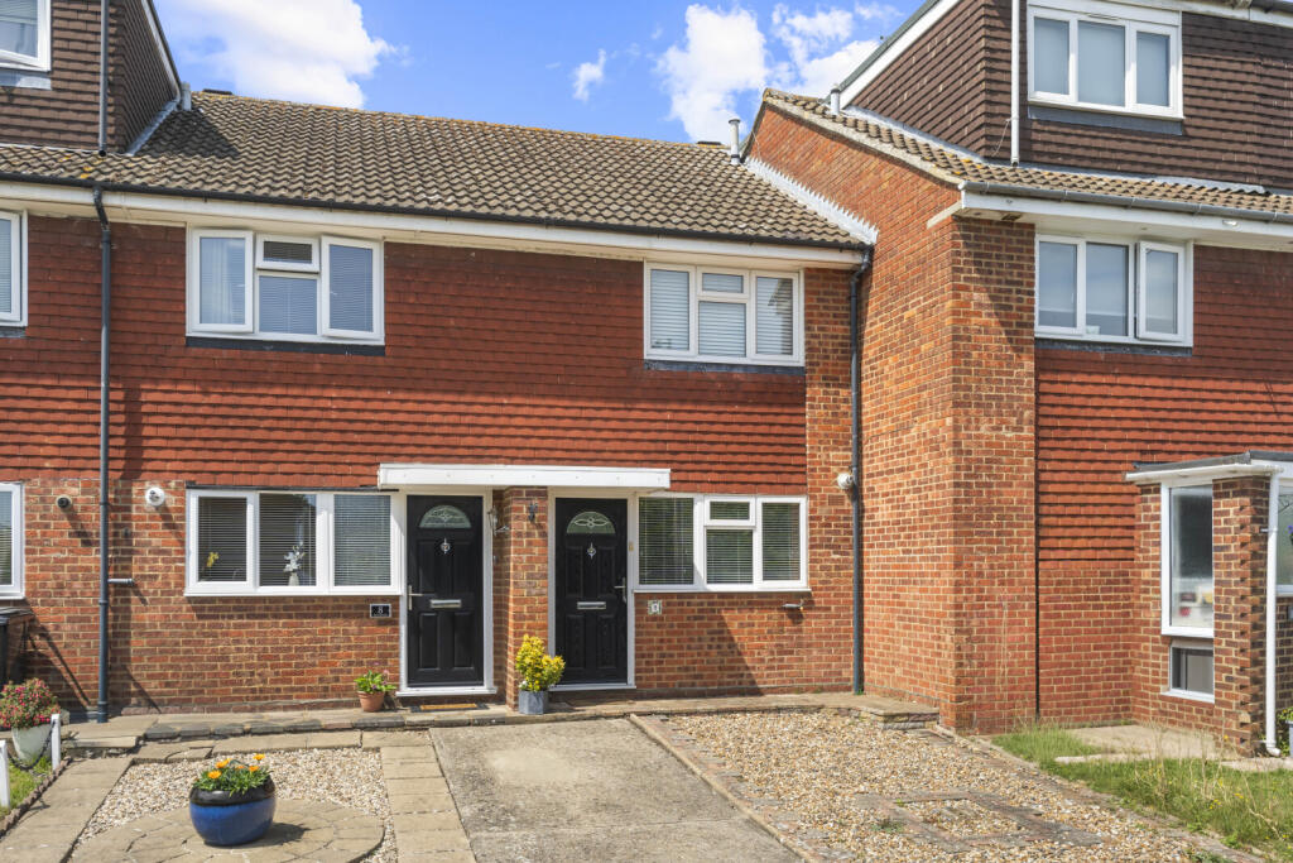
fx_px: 1042
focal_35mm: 29
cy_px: 432
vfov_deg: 45.0
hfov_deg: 63.7
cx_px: 646
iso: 320
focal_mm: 29
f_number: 7.1
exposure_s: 1/200
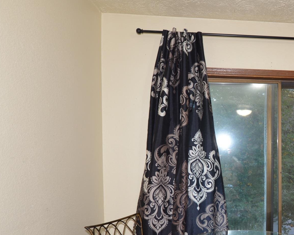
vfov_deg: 42.4
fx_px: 296
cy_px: 168
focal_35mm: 34
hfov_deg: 47.5
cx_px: 264
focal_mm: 14
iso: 280
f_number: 4
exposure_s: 1/60
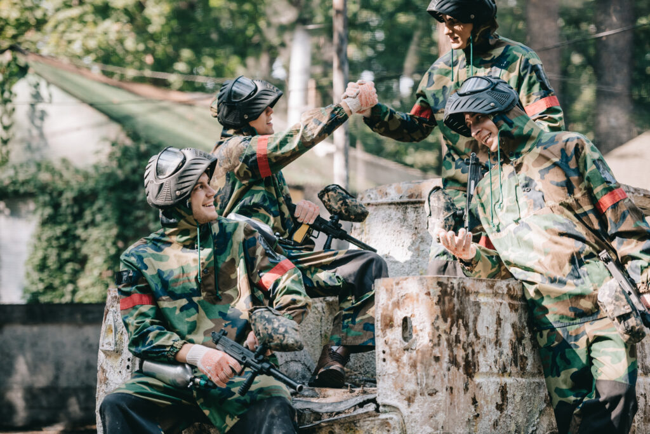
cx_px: 325
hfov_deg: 17.6
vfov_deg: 11.8
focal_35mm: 116
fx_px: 2095
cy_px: 217
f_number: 2.8
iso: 400
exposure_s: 1/640
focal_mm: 116
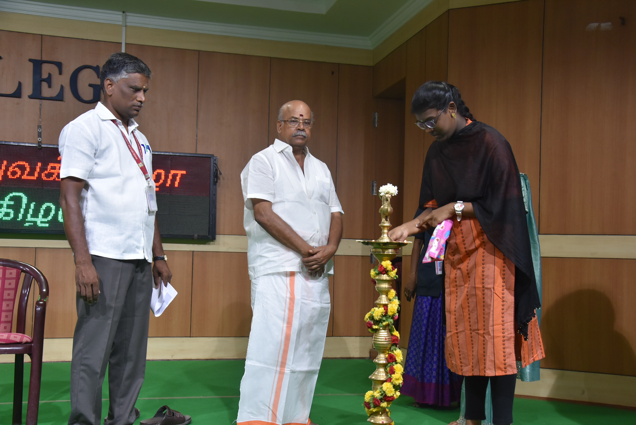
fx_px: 848
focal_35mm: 48
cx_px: 318
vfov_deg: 28.1
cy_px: 212
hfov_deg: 41.1
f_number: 5
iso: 800
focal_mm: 32
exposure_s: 1/100
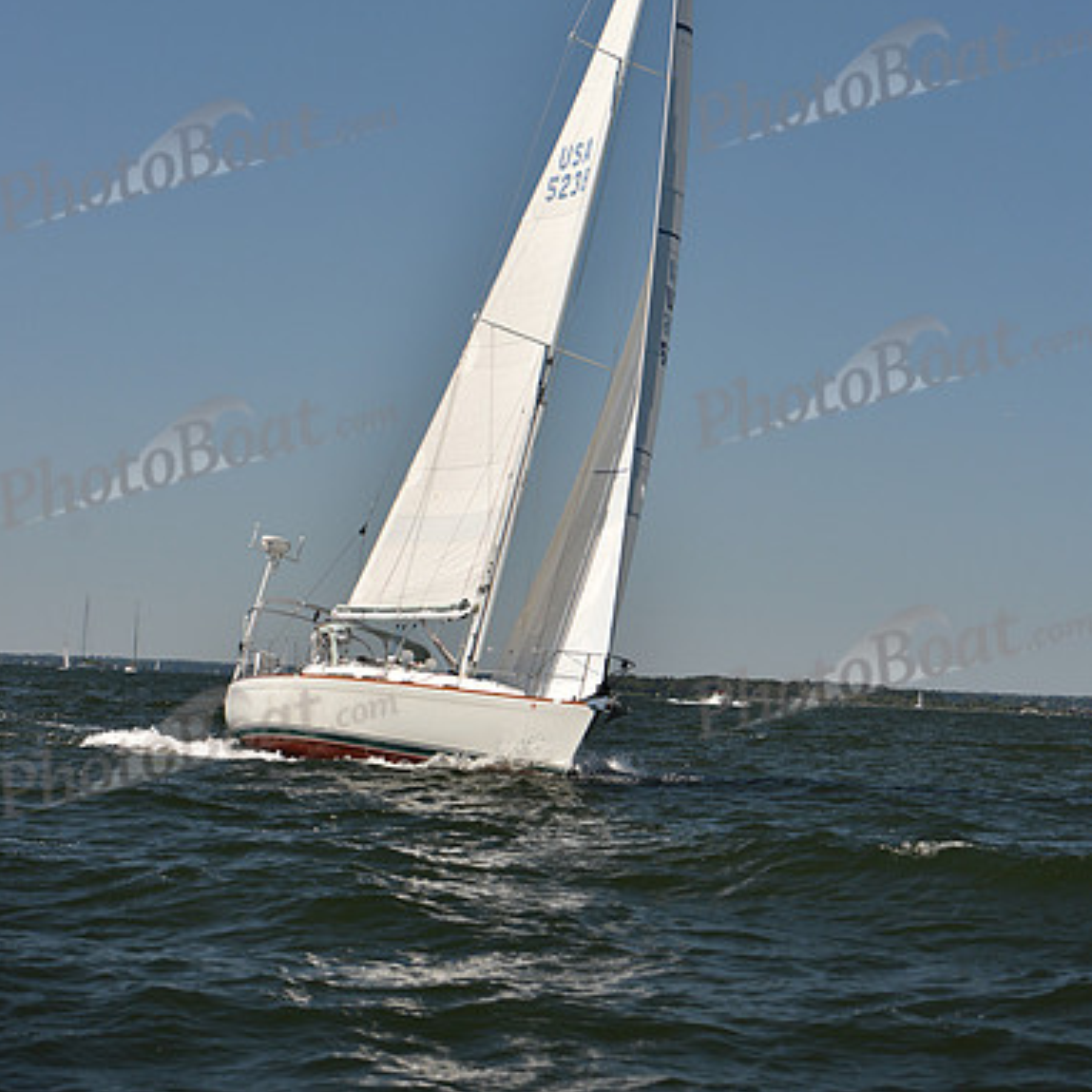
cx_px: 546
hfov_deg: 19.3
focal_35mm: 90
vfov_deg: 19.2
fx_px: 3212
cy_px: 268
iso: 250
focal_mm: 70
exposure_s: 1/1250
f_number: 5
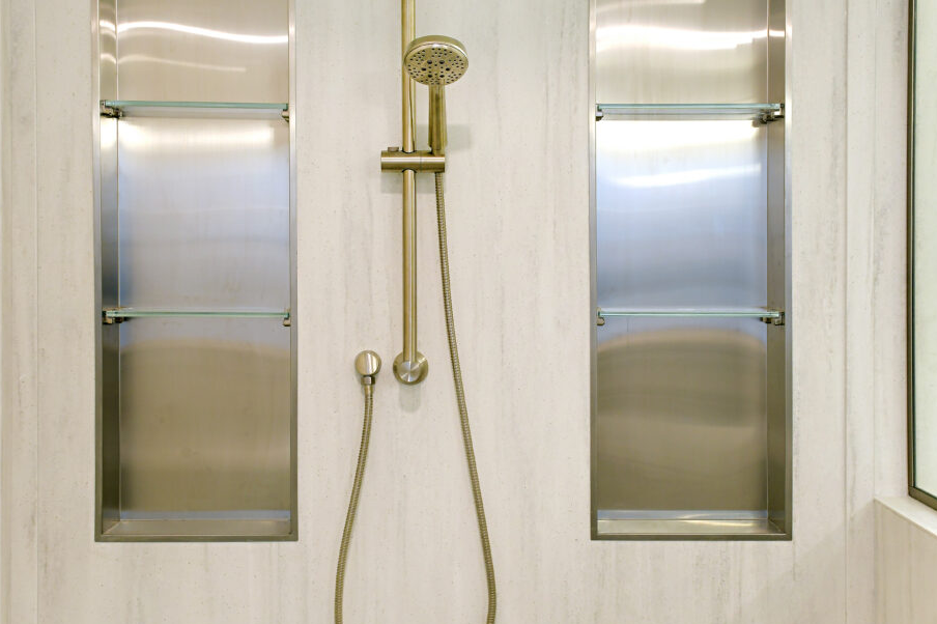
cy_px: 345
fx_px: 442
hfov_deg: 93.3
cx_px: 452
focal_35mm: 17
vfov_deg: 70.2
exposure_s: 1/15
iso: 400
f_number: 10
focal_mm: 10
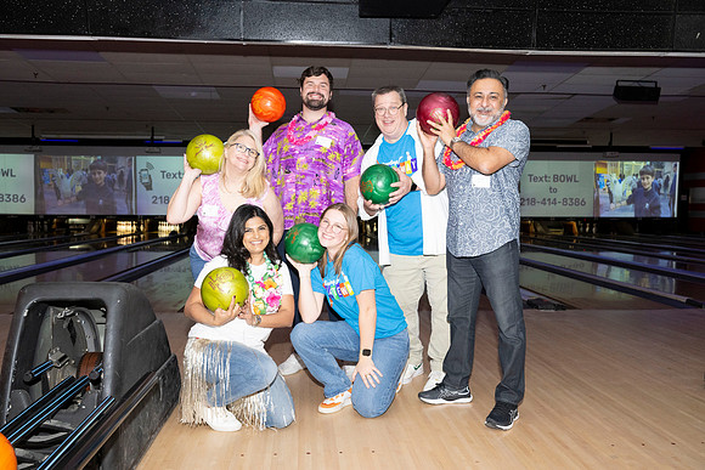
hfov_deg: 58.7
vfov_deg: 41.1
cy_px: 235
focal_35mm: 32
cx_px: 352
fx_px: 627
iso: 1600
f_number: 5.6
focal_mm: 32
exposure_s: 1/100
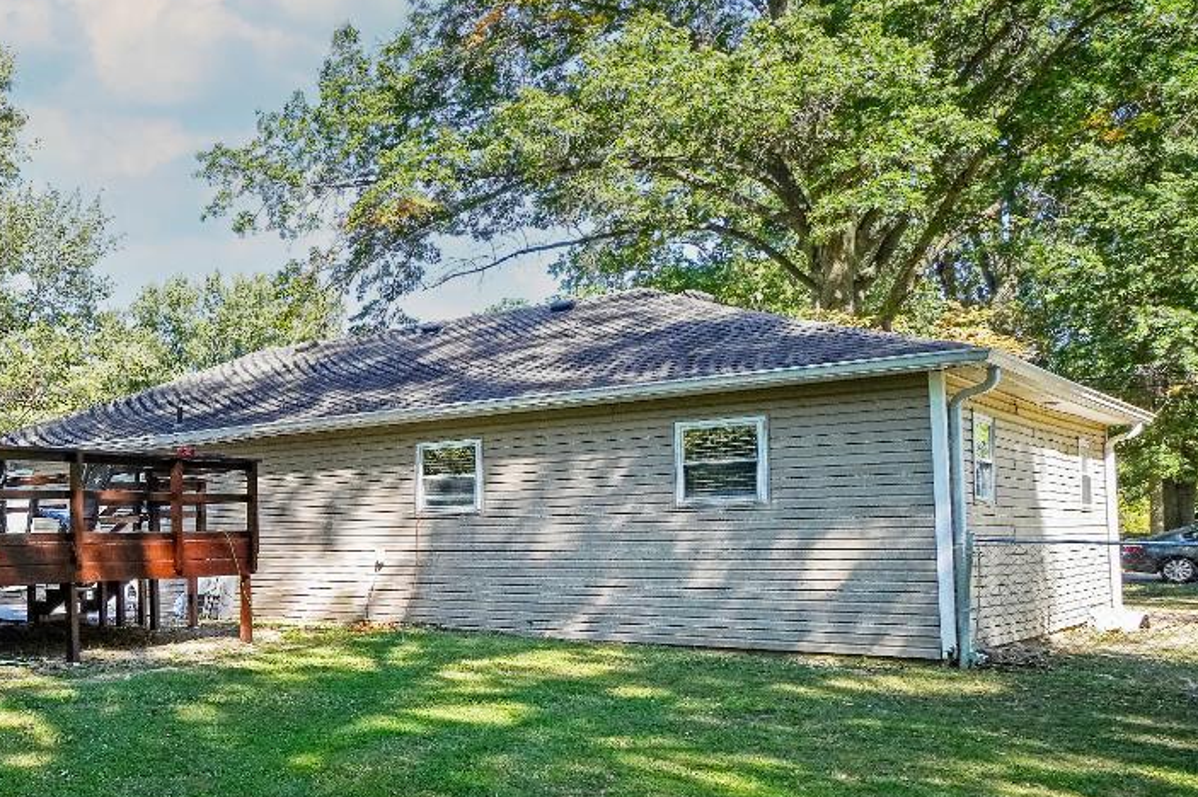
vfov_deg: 40.8
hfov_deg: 47.6
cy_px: 496
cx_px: -25
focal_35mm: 32
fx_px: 1064
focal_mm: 10
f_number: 8
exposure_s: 1/160
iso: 250
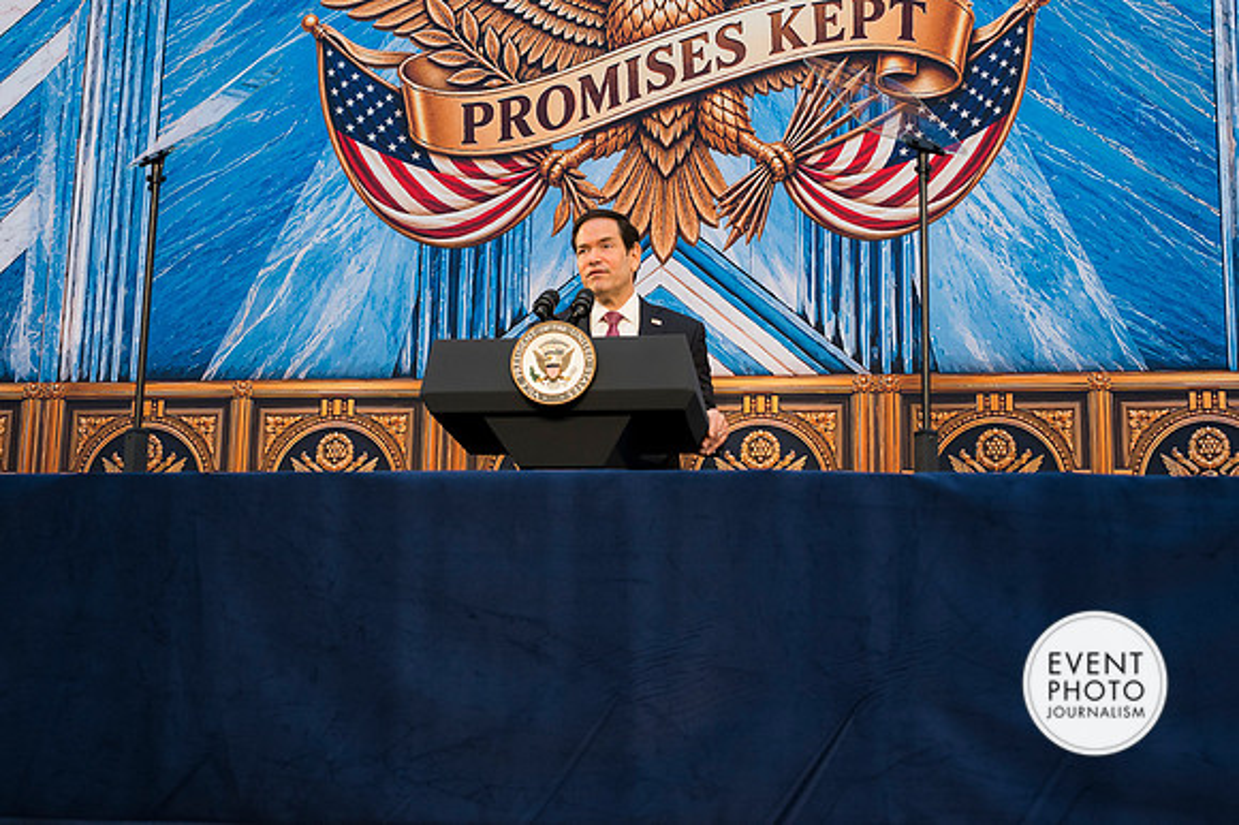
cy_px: 412
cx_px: 620
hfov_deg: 38.2
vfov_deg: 26.0
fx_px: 1789
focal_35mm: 52
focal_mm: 35
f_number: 2.8
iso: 280
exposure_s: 1/200
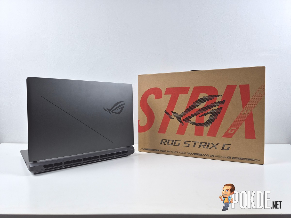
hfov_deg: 73.9
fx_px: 193
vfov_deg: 58.9
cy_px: 109
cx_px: 146
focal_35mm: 23
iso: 40
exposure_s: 1/100
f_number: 1.8
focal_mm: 5.4
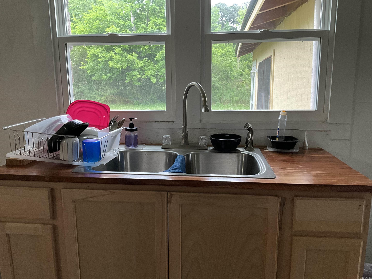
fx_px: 312
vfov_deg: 48.2
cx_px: 186
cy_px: 140
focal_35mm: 29
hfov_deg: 61.7
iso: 125
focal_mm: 3
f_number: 1.8
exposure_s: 1/60
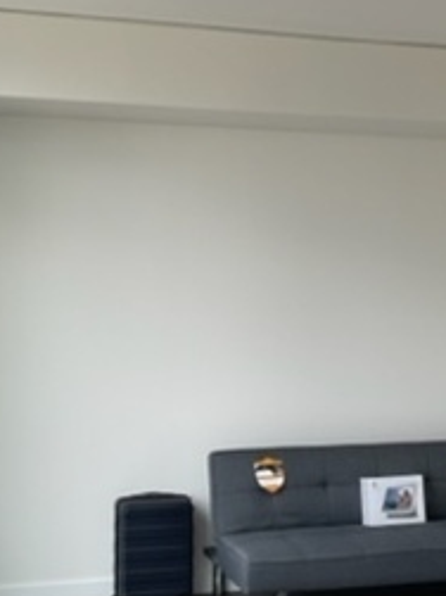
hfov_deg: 21.2
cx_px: 311
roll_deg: -0.4
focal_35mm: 69
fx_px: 1186
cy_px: 326
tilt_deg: -1.6
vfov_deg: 28.2
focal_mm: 5.1
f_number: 1.6
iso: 40
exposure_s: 1/121
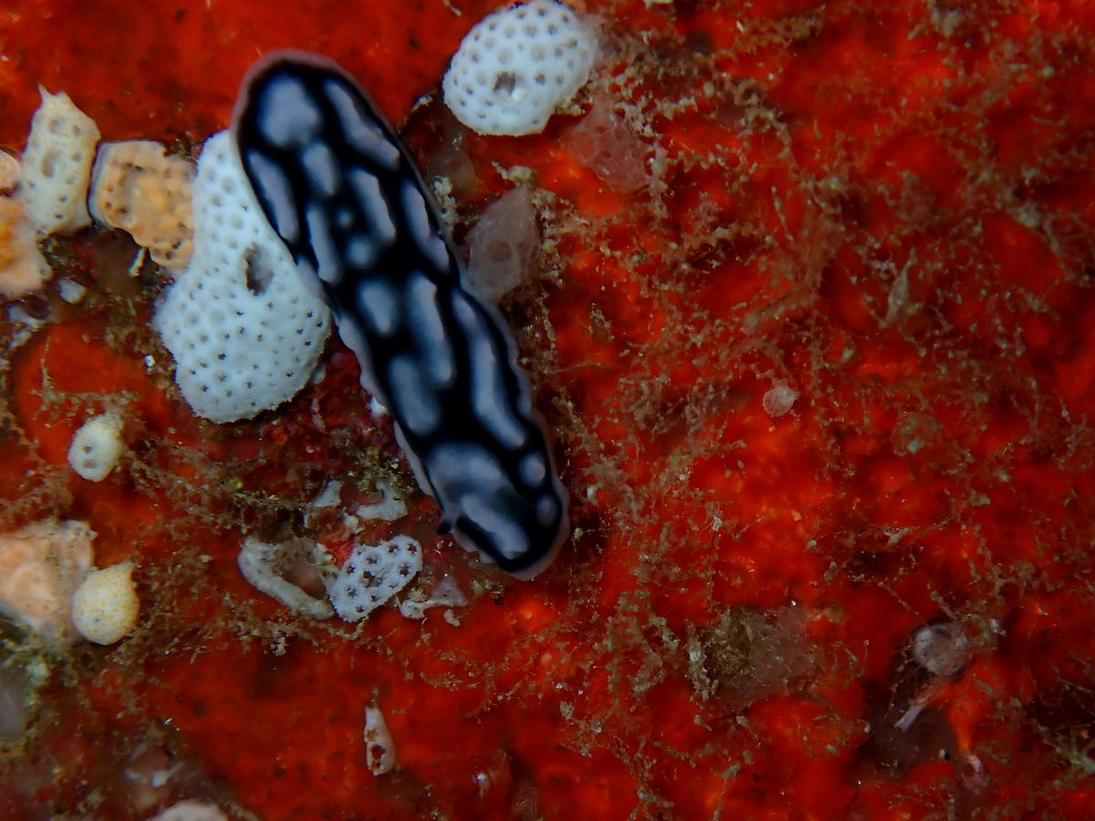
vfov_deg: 14.8
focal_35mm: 100
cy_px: 410
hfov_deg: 19.6
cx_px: 548
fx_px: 3163
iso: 200
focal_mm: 18
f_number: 6.3
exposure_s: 1/200
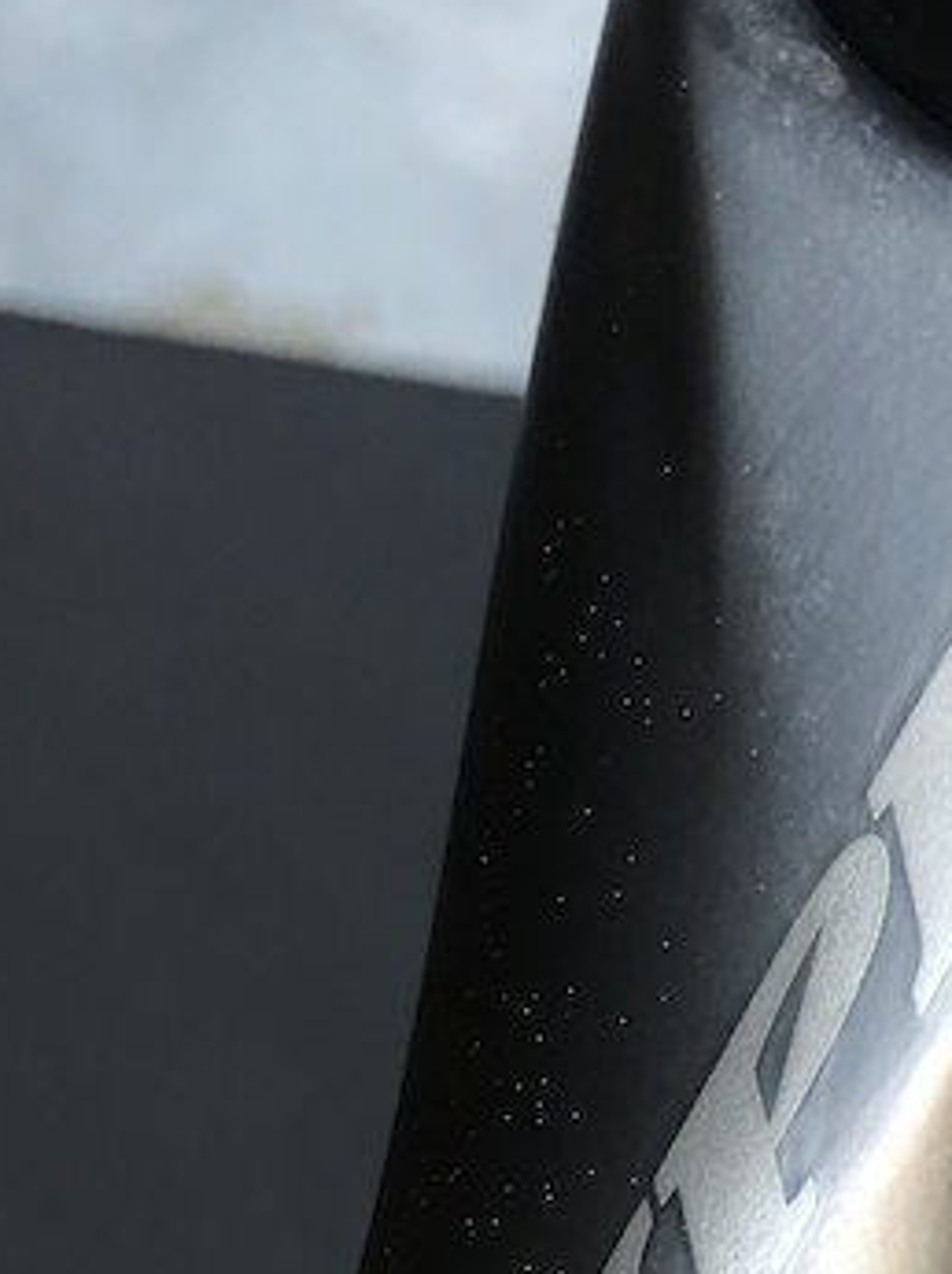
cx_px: 790
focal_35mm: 65
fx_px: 2388
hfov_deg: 22.2
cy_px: 1278
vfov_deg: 28.0
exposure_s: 1/13
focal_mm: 4
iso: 100
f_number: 1.8
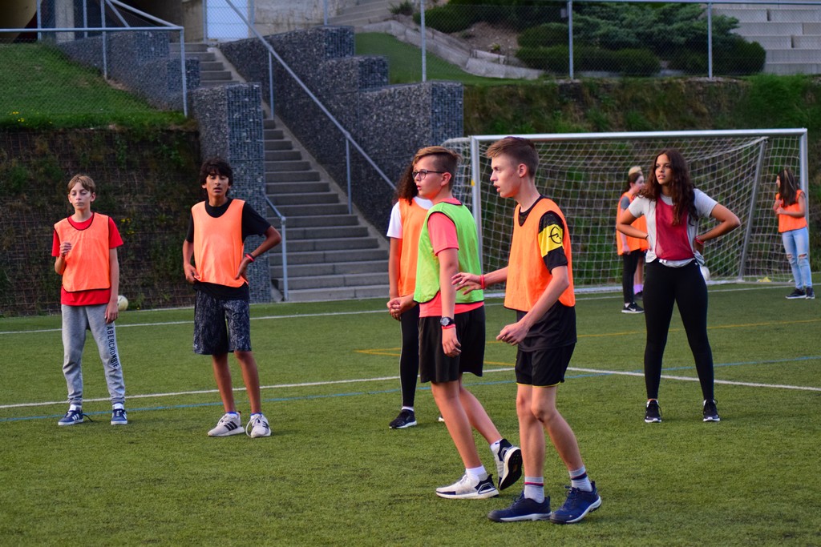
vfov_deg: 13.0
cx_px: 410
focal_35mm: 105
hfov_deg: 19.5
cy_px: 274
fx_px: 2395
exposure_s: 1/320
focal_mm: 70
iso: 1600
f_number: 4
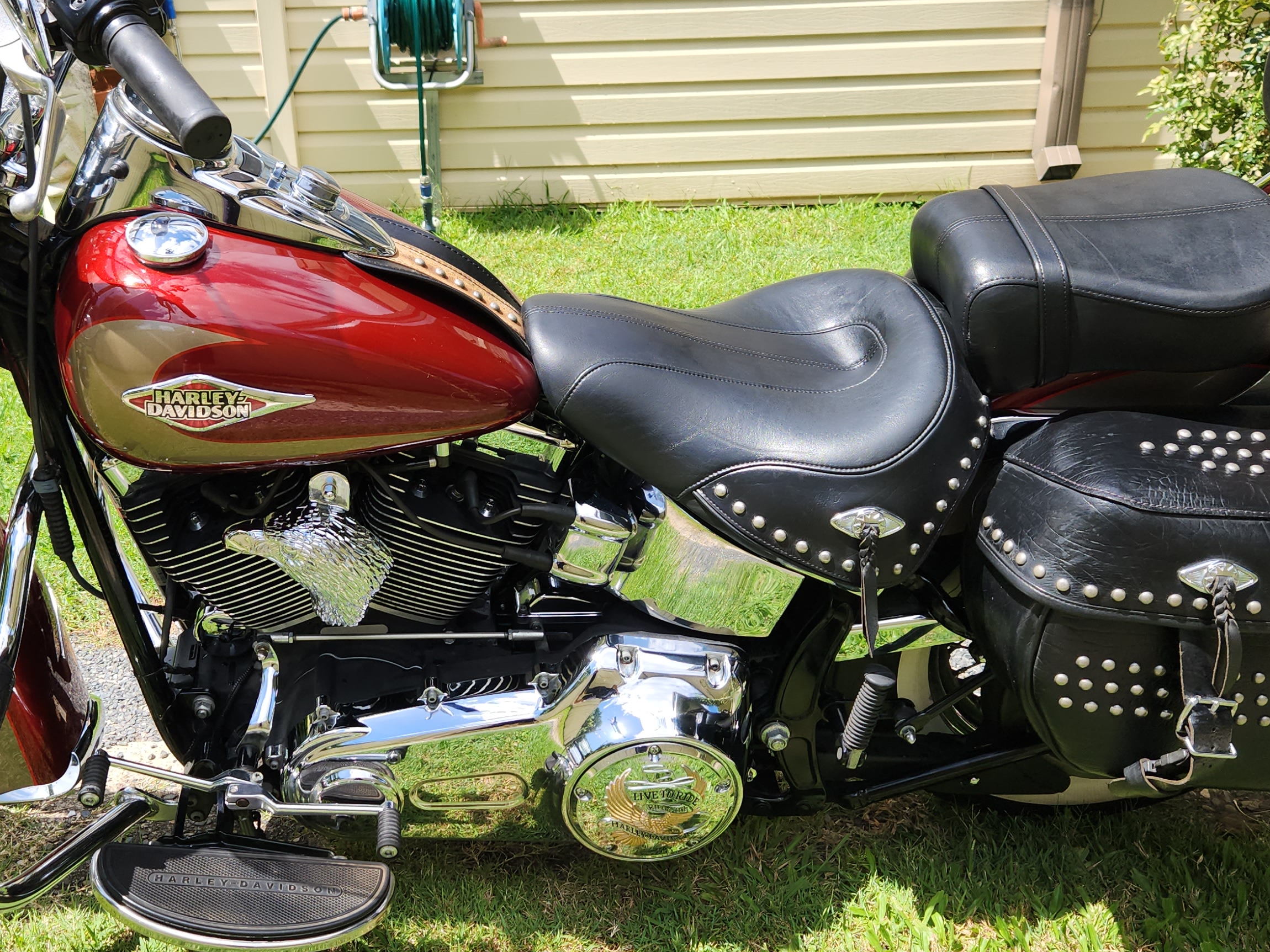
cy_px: 475
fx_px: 1468
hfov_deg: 46.5
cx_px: 504
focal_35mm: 40
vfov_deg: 36.0
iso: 20
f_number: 1.8
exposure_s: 1/890
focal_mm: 5.4
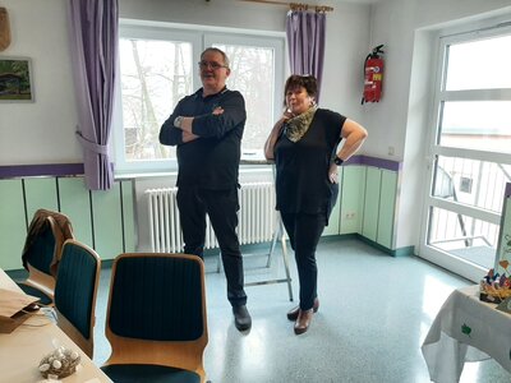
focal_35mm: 26
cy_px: 192
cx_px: 256
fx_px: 384
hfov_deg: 67.3
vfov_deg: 53.1
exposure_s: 1/33
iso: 200
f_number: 1.7
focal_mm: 3.93
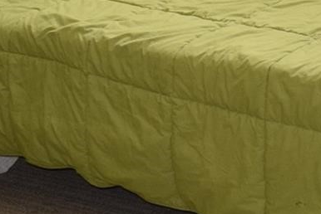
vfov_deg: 8.5
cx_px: 663
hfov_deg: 11.5
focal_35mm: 159
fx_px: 1419
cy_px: -85
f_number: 5.6
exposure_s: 1/125
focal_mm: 20
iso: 640
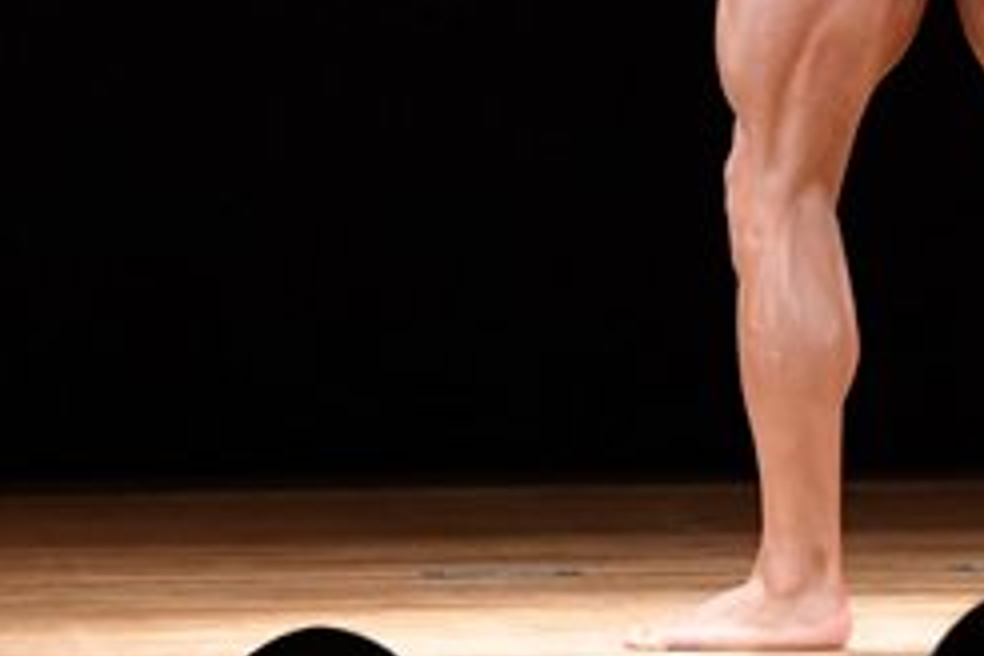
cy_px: -184
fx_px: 19350
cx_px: 842
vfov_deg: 1.9
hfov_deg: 2.9
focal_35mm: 708
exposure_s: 1/400
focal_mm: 150
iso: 4000
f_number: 5.6
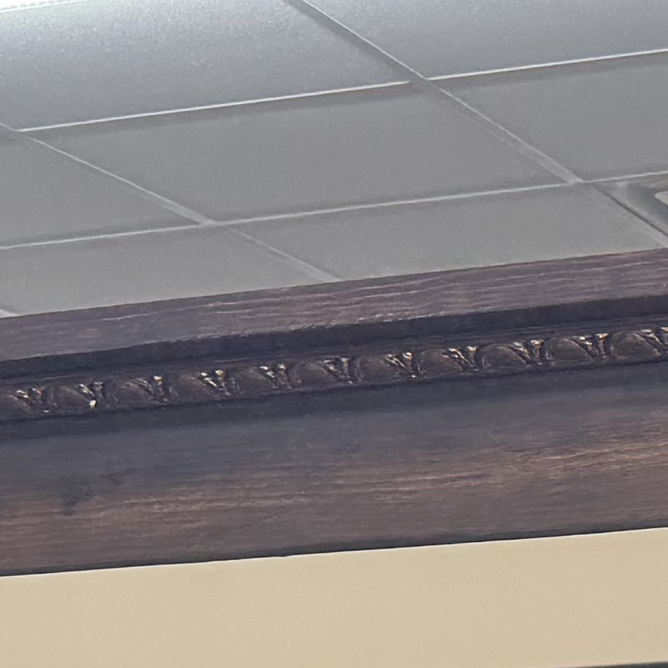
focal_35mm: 141
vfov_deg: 11.3
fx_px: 3078
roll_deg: +2.8
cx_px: 1033
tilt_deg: -6.5
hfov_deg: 11.8
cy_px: 1316
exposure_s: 1/240
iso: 100
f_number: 1.78
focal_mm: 6.76
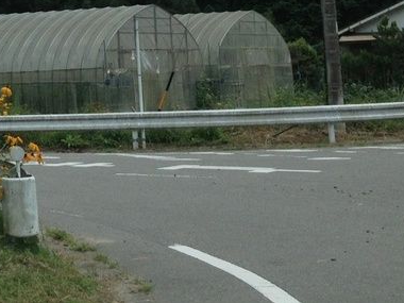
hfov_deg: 25.7
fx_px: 875
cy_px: -21
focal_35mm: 75
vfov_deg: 18.9
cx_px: 112
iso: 64
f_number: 2.4
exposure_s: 1/1200
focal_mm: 4.28
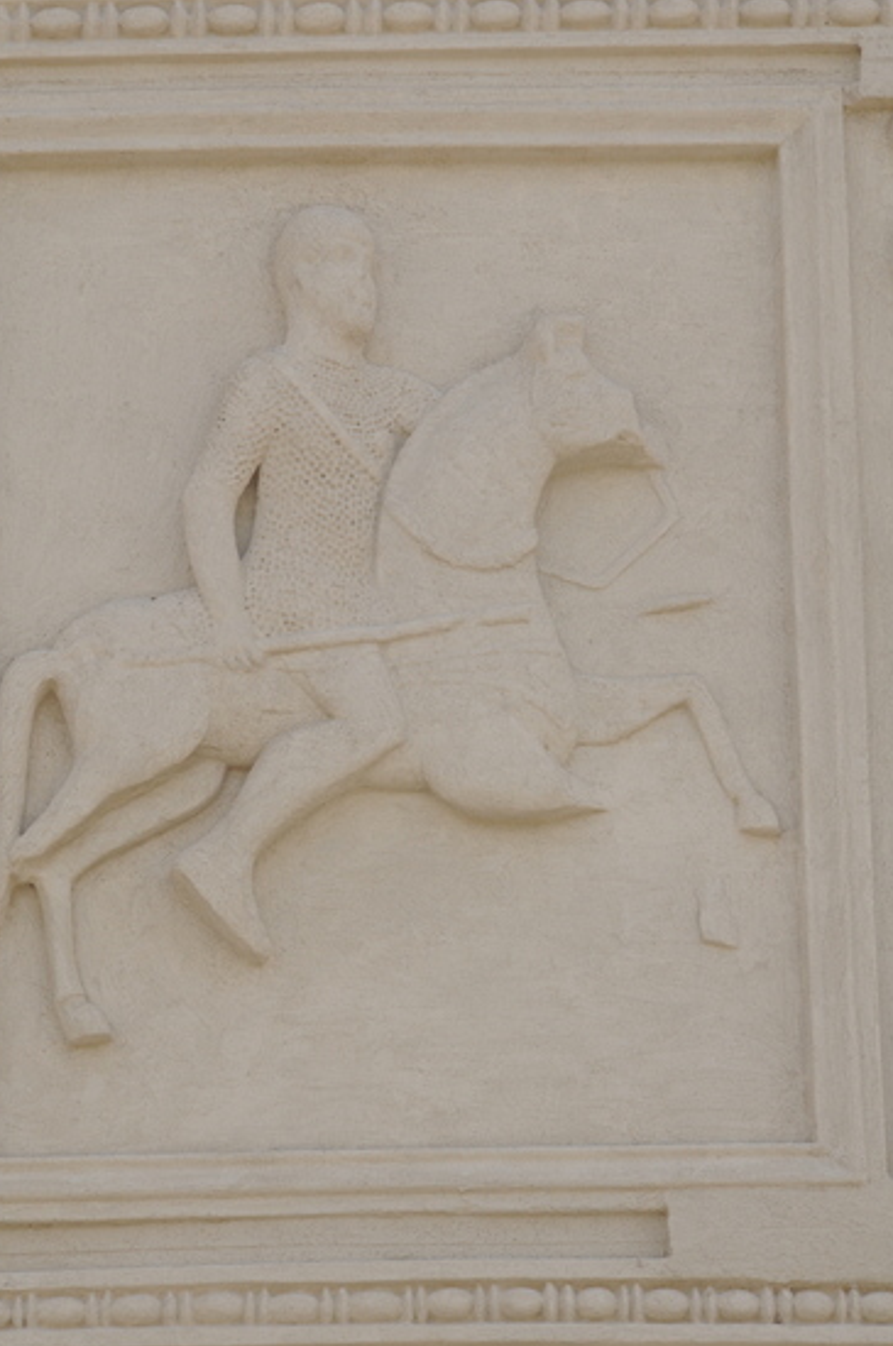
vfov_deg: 8.5
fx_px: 9092
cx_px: 383
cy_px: 680
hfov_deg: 5.6
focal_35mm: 244
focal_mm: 135
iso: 320
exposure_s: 1/400
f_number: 10
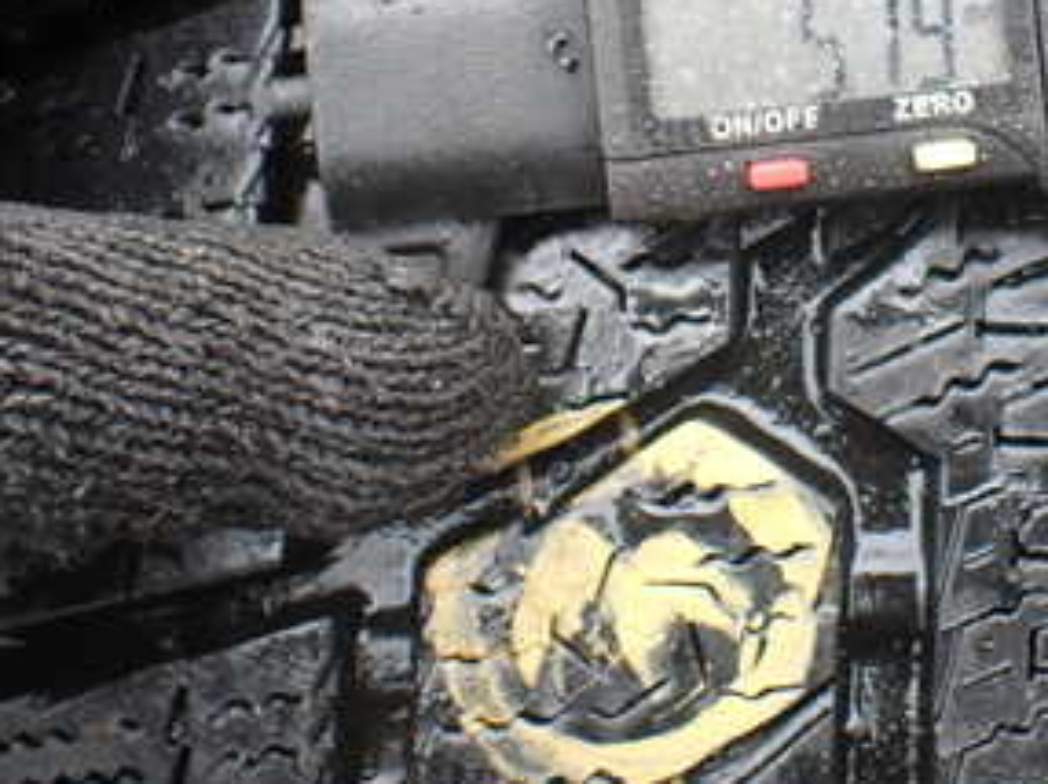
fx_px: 1906
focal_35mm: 63
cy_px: 77
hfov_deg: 30.2
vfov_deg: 22.7
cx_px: 802
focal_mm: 5.4
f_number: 2.3
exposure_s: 1/125
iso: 160
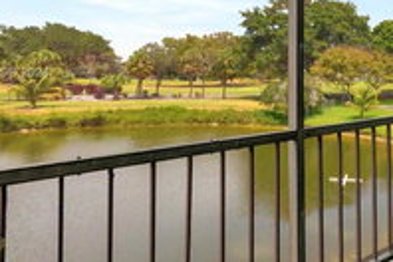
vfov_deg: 38.1
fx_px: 371
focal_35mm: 34
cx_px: 335
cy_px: 73
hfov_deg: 50.9
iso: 400
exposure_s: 1/30
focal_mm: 14
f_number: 9
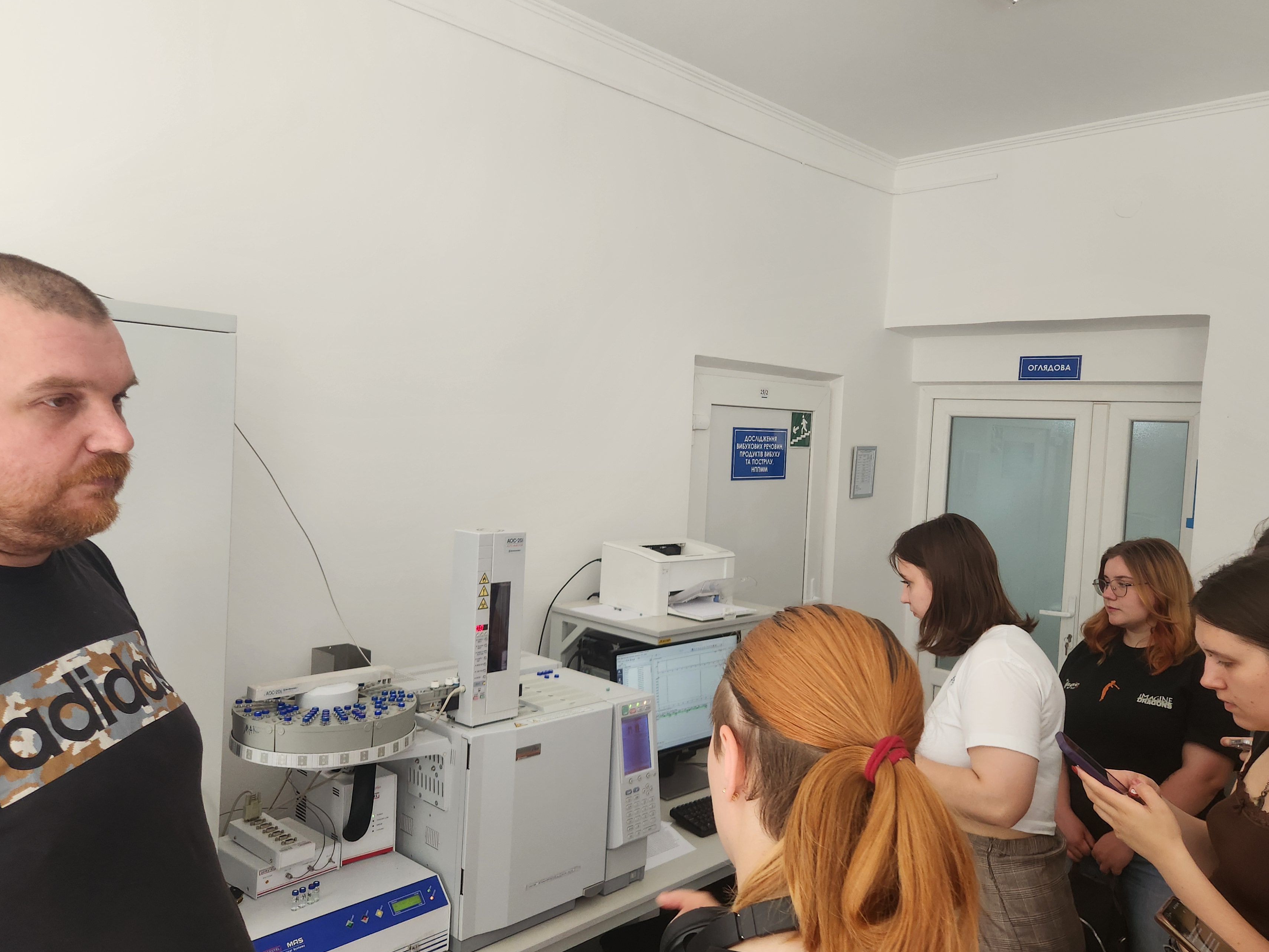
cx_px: 631
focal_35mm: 27
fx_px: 990
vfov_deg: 51.4
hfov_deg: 65.3
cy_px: 471
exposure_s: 1/180
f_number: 1.8
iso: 160
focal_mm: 5.4
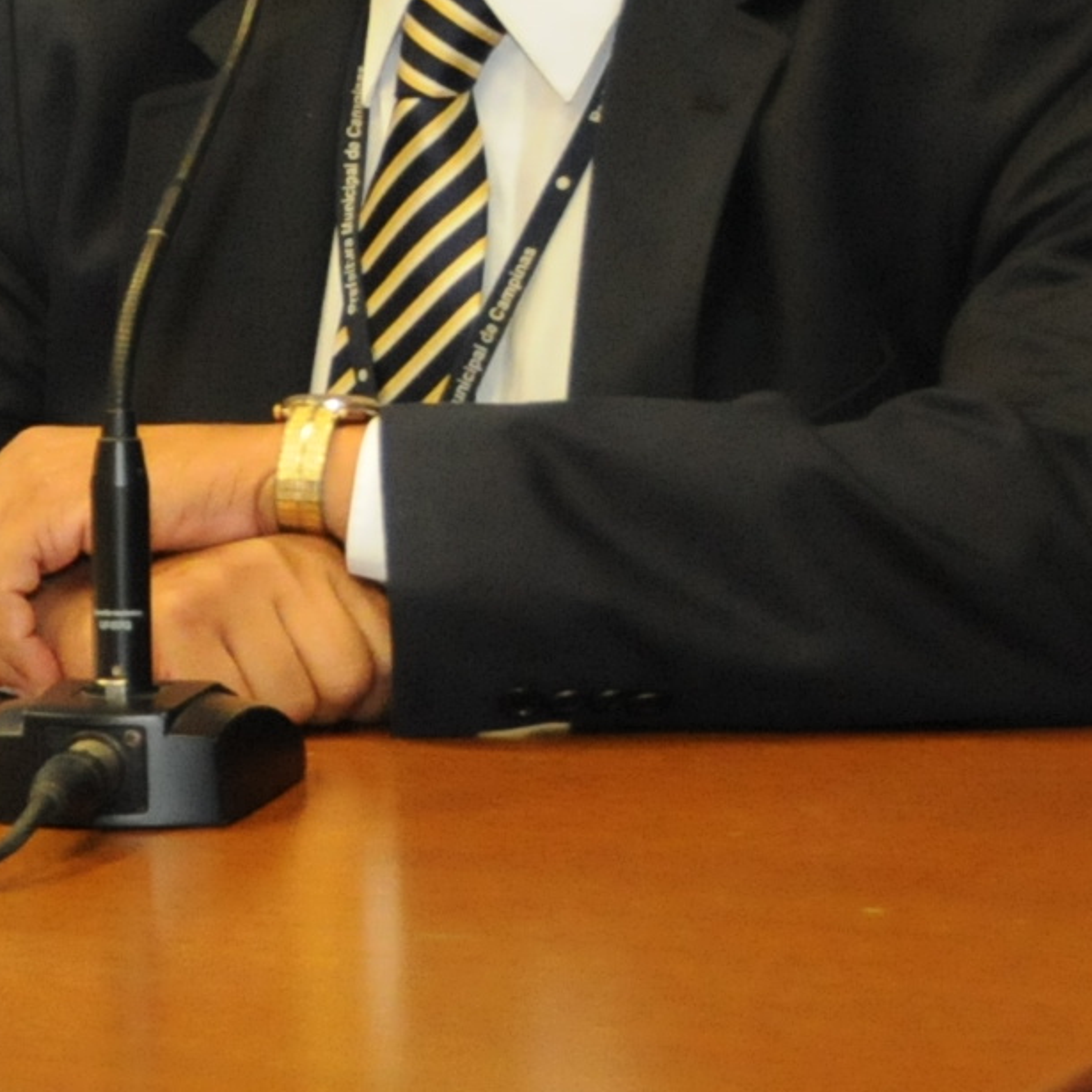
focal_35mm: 173
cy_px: 133
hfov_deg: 9.3
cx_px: -1333
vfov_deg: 10.1
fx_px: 6174
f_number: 4
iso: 1600
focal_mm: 26
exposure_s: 1/100
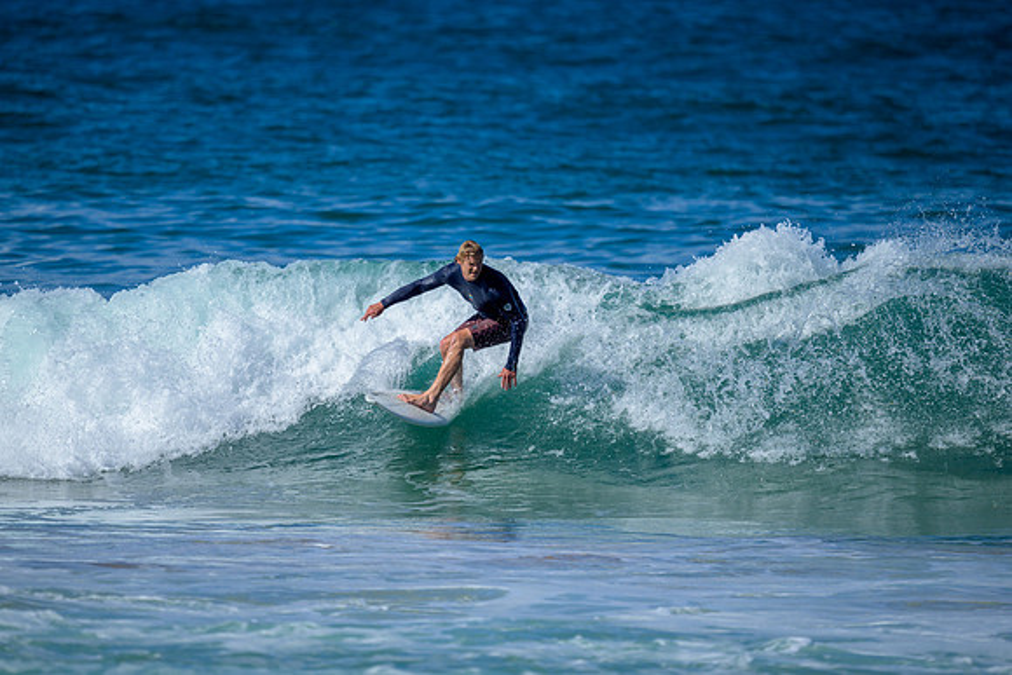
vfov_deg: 1.7
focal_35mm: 800
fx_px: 22493
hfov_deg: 2.6
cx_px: 506
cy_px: 338
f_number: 6.3
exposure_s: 1/2500
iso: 250
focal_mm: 800
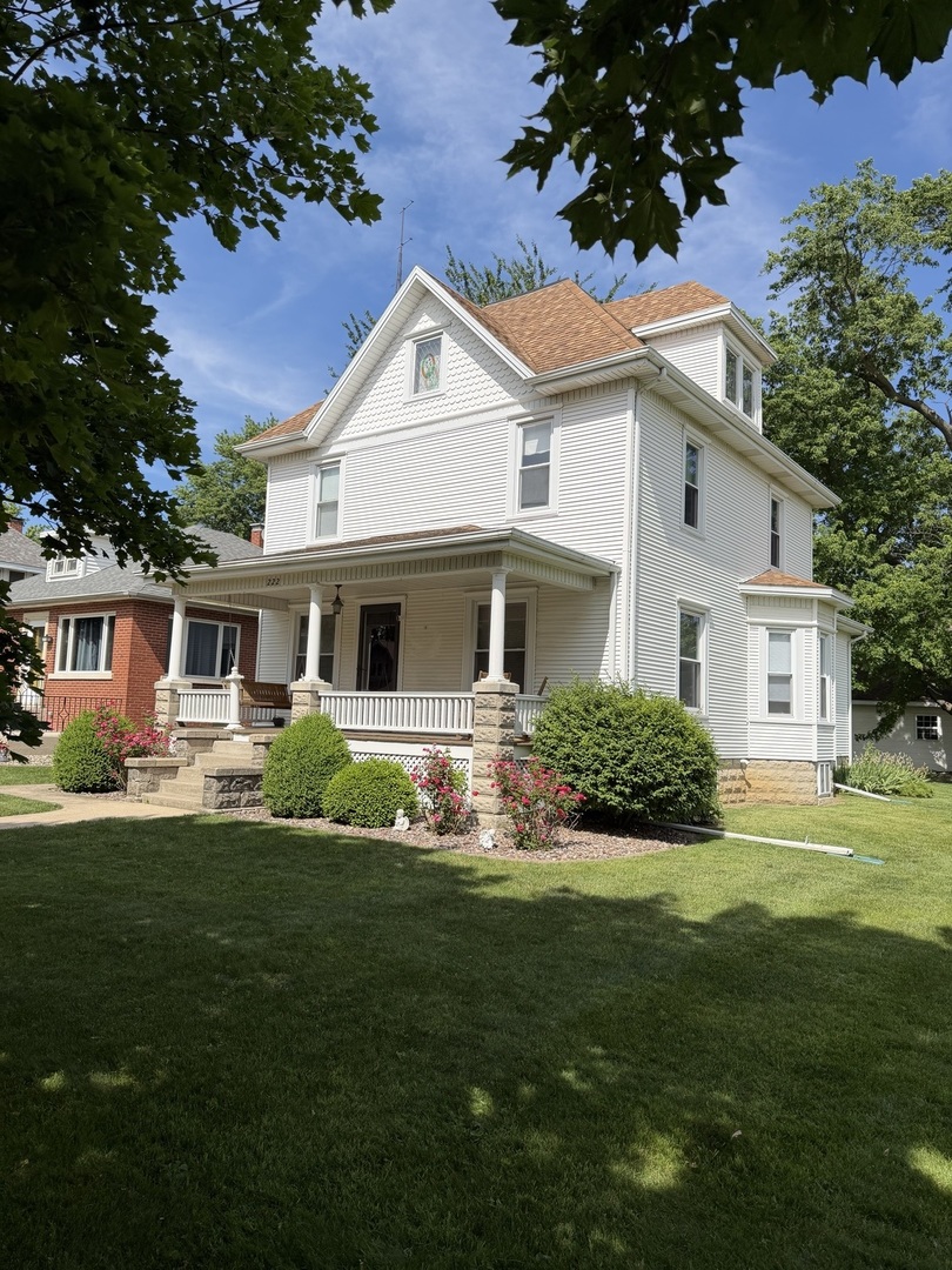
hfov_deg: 56.8
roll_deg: -1.9
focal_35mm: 24
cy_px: 635
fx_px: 880
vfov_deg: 71.6
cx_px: 476
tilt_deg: +5.8
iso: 100
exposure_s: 1/4167
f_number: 1.78
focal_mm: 6.76
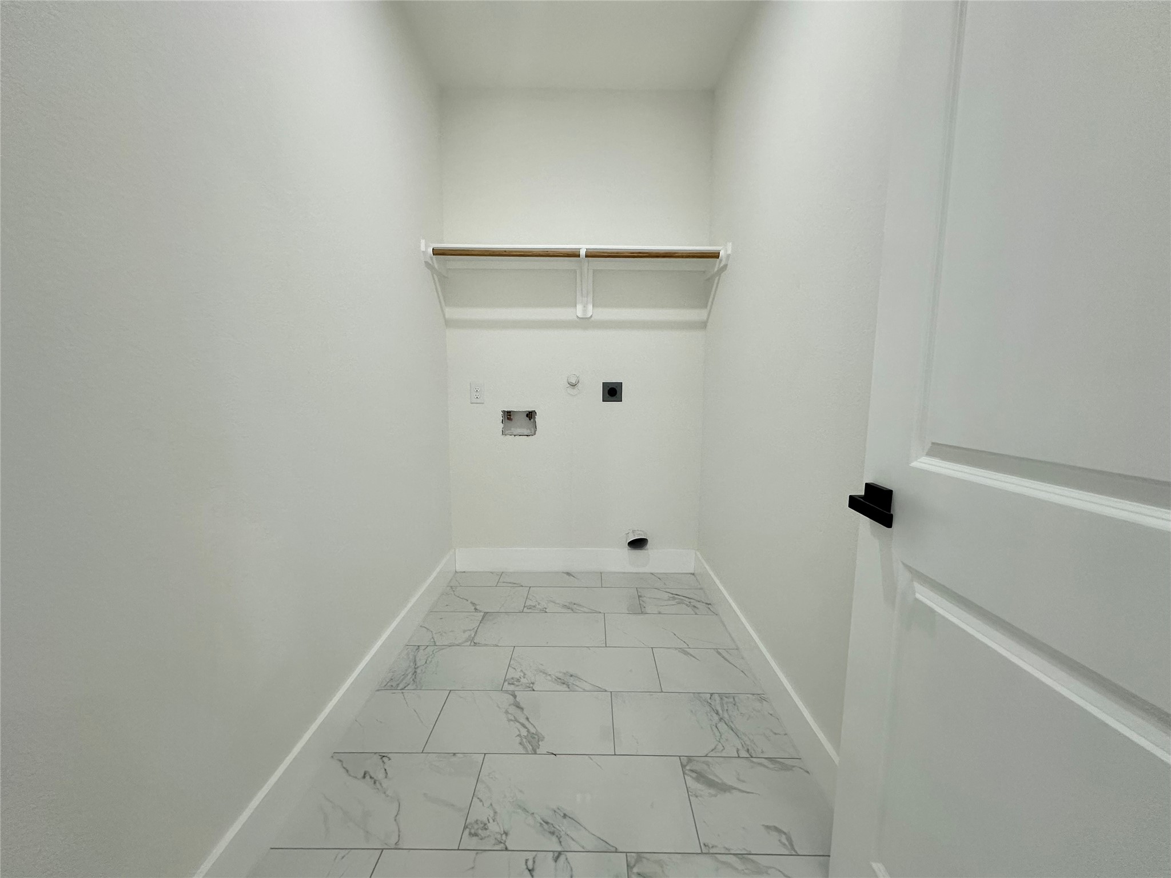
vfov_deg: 85.7
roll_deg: -0.6
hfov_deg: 102.1
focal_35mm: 14
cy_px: 439
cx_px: 586
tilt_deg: -6.8
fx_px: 474
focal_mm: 2.22
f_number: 2.2
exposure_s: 1/120
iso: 200
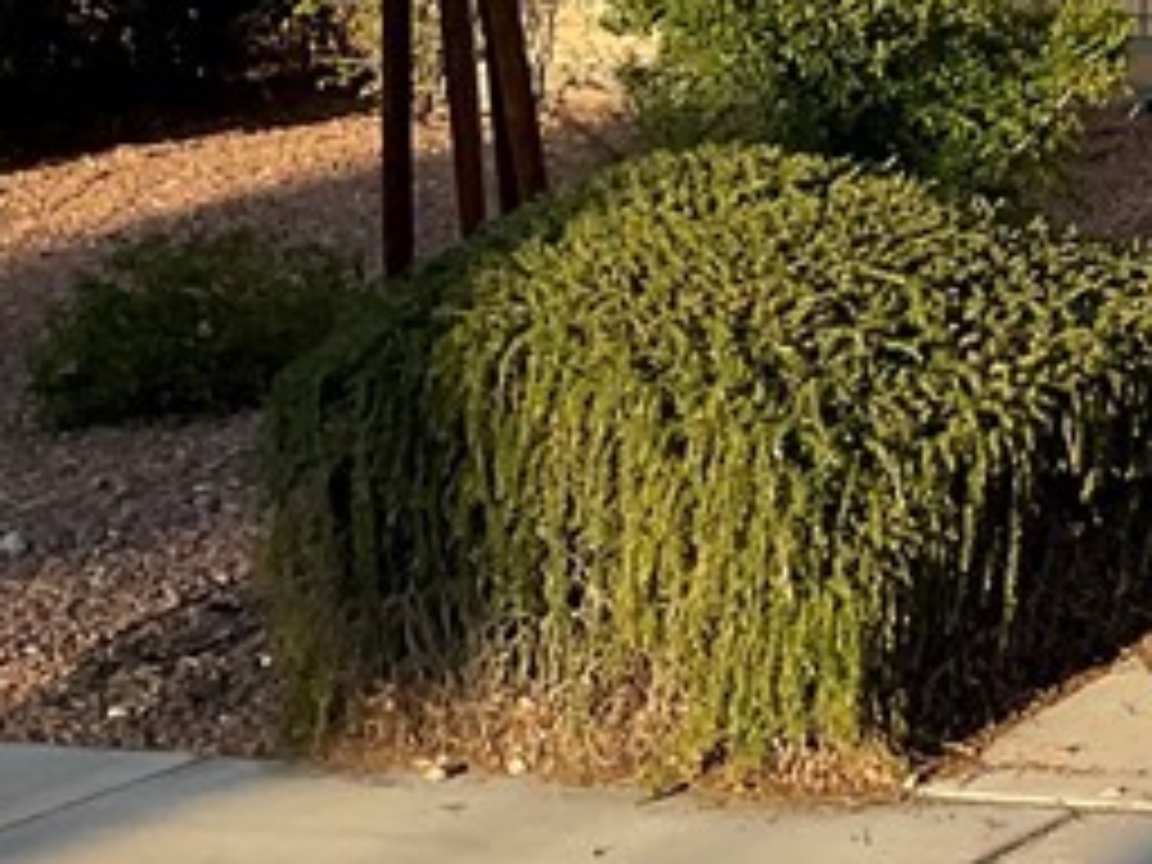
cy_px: -284
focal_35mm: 116
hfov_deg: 14.4
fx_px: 3860
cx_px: 2218
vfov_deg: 12.4
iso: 16
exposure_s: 1/1377
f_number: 1.8
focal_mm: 3
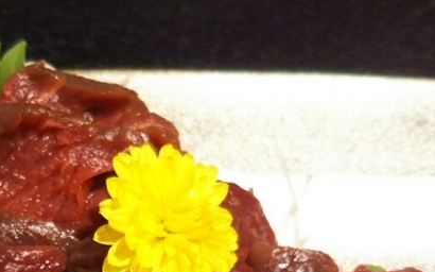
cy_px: 267
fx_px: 735
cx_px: 117
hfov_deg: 32.4
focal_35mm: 62
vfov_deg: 20.3
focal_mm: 4
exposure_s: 1/120
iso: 125
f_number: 2.2
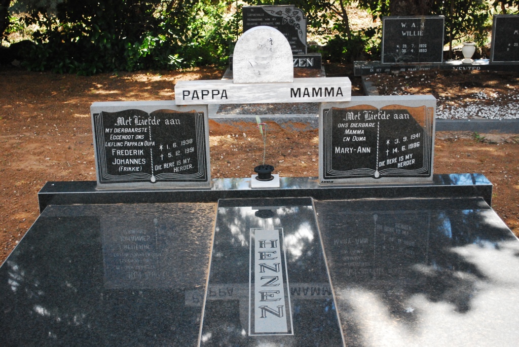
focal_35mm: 51
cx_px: 260
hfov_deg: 38.8
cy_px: 174
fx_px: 736
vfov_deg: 26.5
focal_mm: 34
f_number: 5
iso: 1600
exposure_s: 1/1250
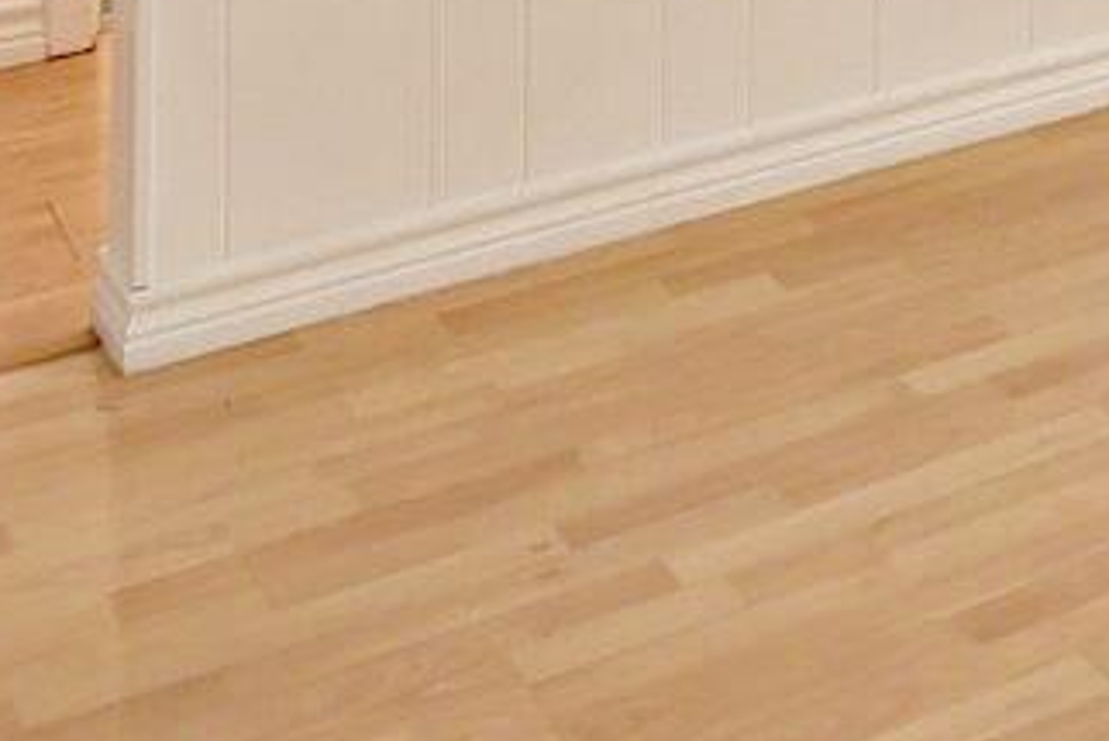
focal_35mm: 89
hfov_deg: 19.2
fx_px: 2743
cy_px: -1005
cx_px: 1777
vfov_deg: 12.4
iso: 640
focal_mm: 14
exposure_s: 1/60
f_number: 4
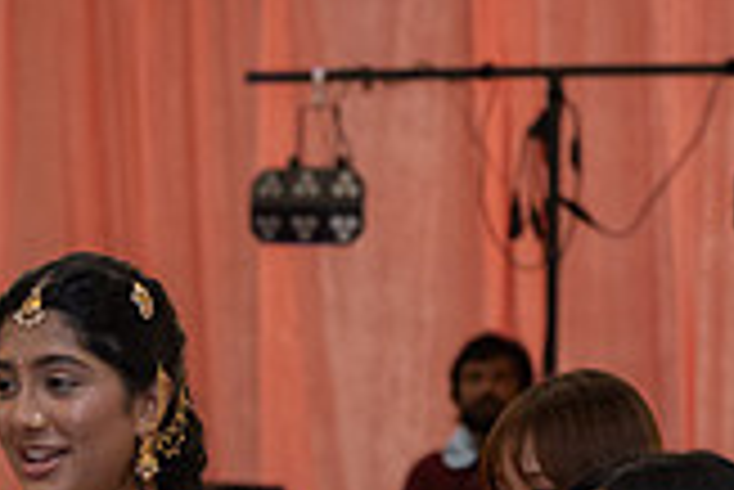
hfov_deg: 8.1
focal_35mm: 254
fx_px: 5183
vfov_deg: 5.3
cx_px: -41
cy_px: 852
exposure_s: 1/160
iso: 1000
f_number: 3.5
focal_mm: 70
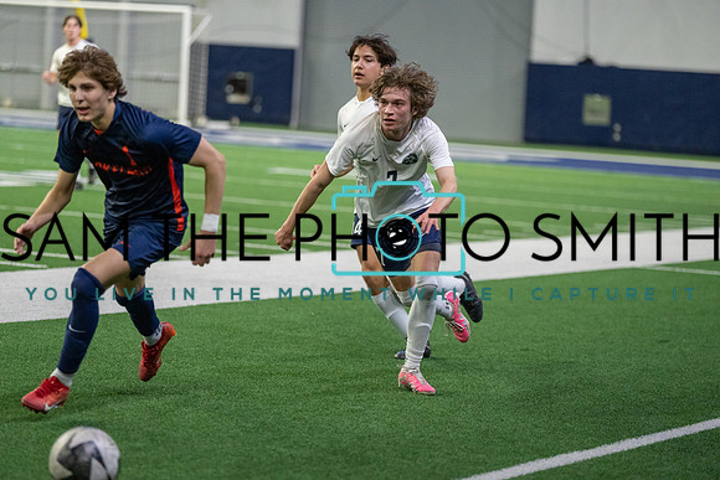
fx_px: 2761
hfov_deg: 14.9
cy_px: 240
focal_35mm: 138
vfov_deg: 9.9
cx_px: 360
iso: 5000
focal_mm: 138
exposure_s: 1/1000
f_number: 2.8
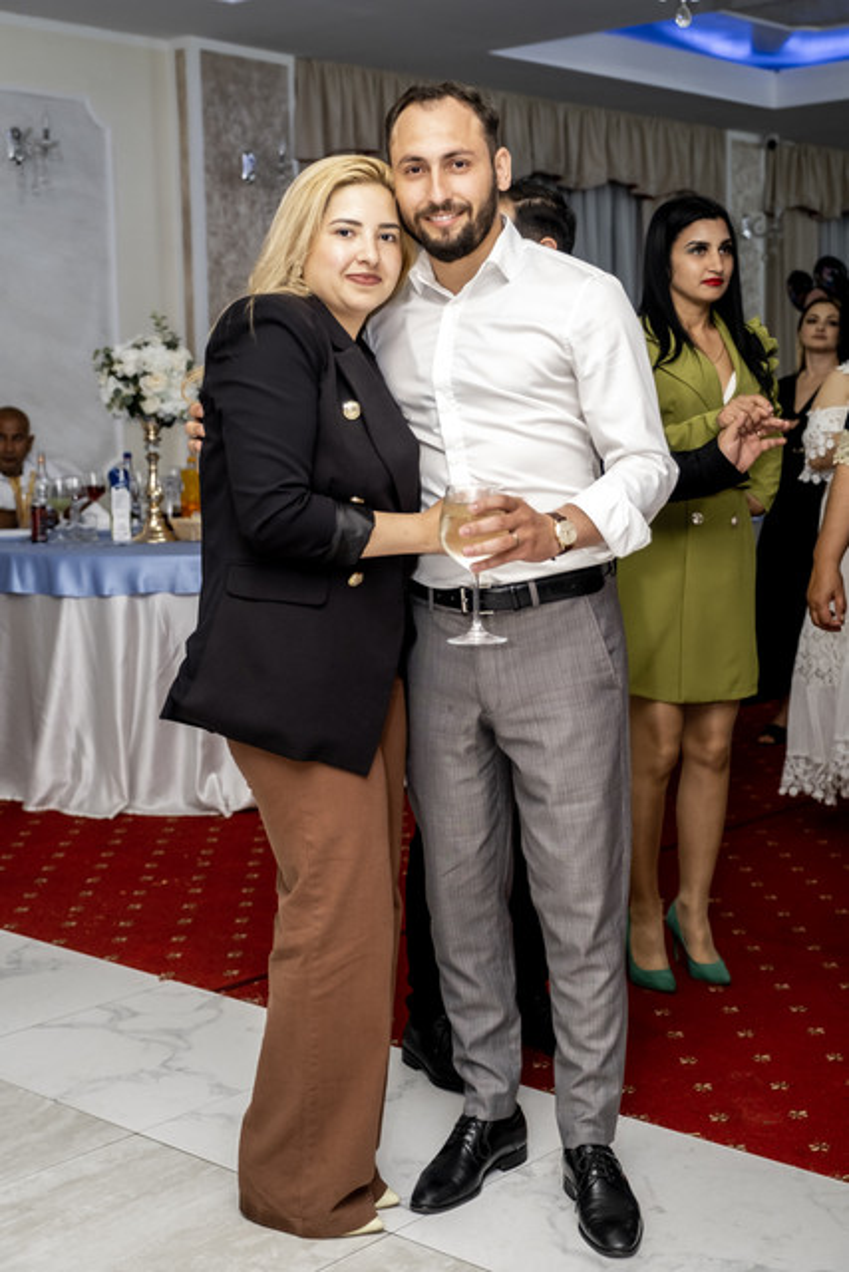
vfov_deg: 38.9
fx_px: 1803
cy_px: 636
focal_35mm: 51
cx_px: 424
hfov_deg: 26.5
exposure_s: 1/160
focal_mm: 34.2
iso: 1250
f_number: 2.8
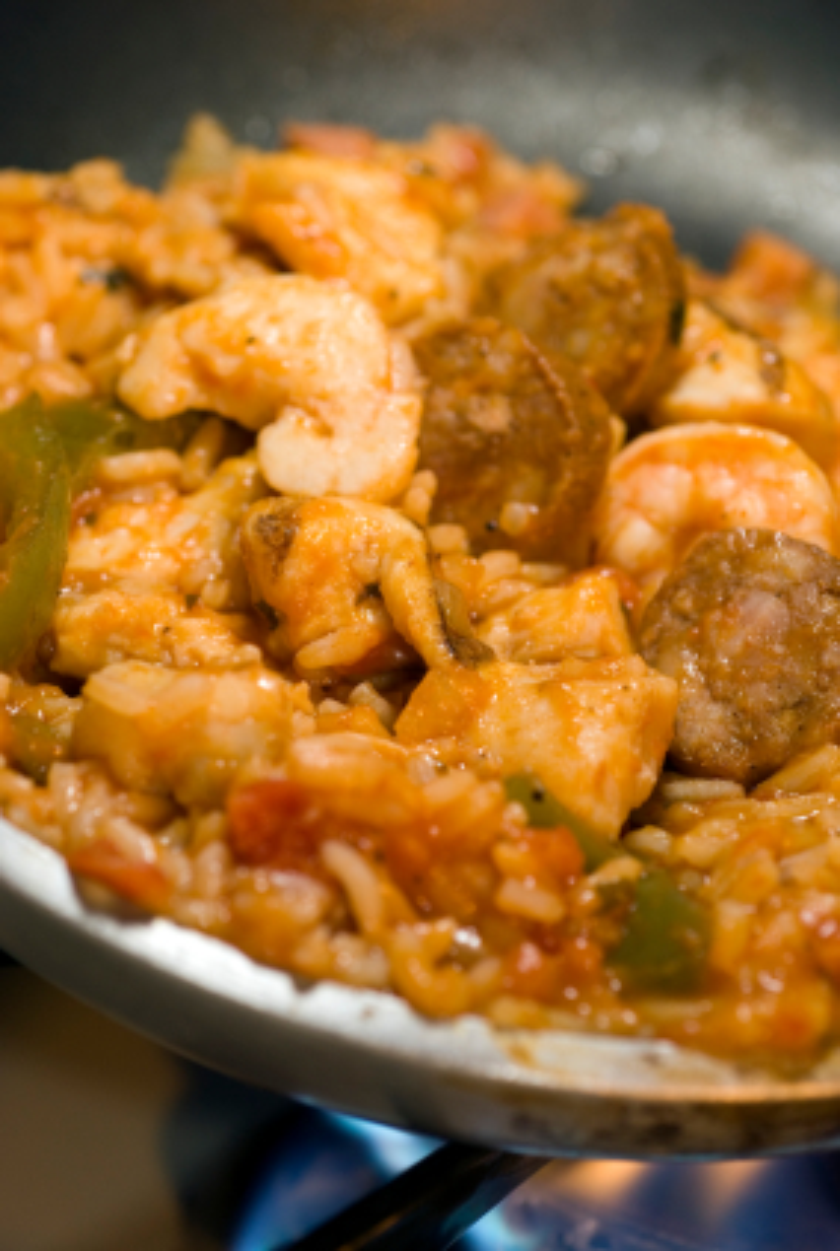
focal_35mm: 90
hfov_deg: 15.3
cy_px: 626
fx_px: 3134
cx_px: 420
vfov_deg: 22.6
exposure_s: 1/1.25
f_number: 5
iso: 100
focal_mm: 60
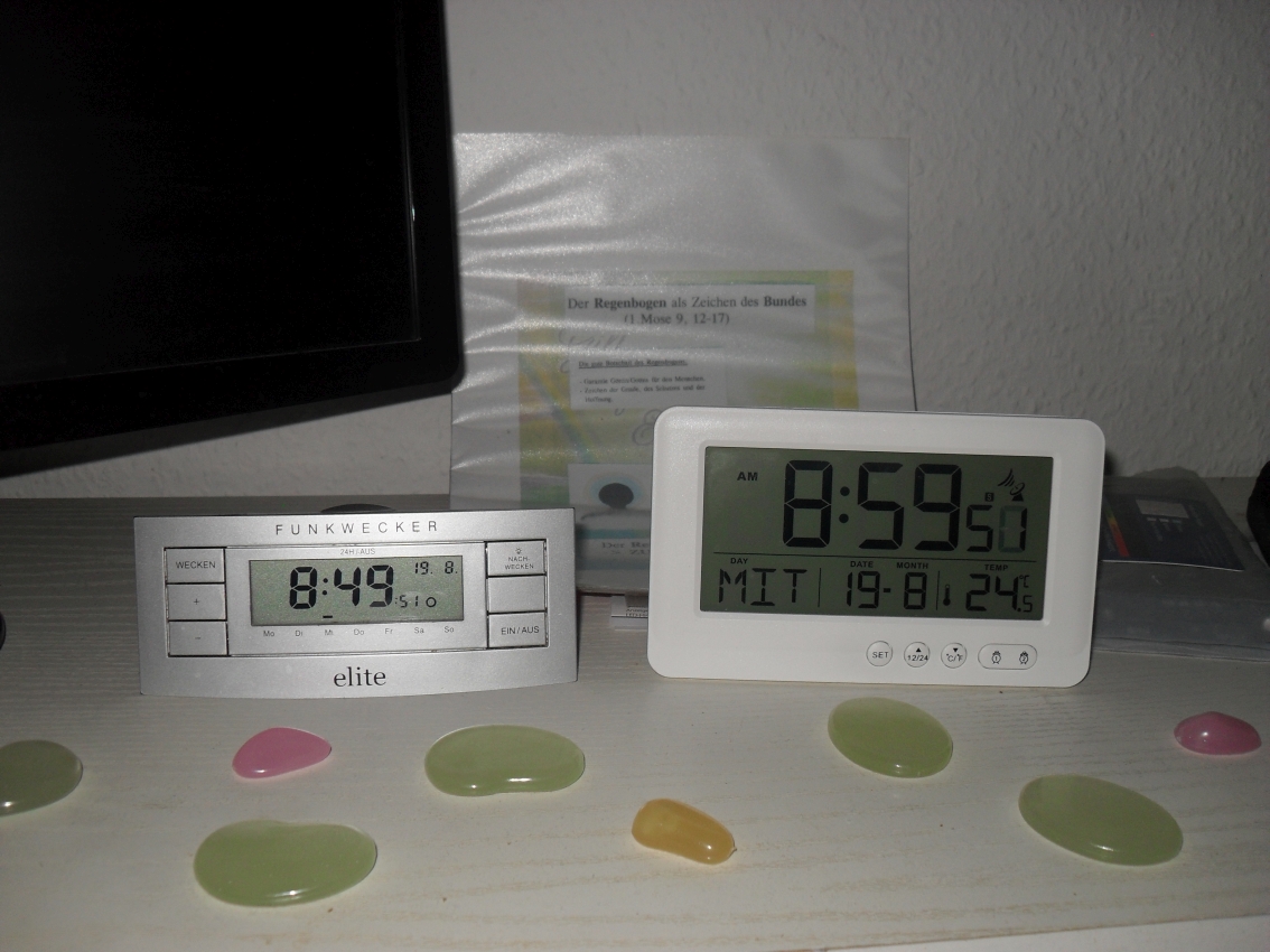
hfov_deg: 52.6
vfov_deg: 40.7
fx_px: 1284
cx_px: 635
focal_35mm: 35
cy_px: 476
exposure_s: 1/45
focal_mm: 6.2
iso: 100
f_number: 8.9
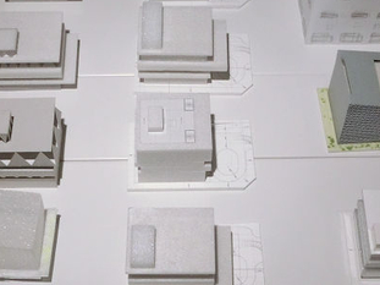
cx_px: 195
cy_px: 231
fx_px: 790
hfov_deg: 27.0
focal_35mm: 72
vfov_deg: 20.2
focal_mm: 5
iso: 400
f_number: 3
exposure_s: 1/125
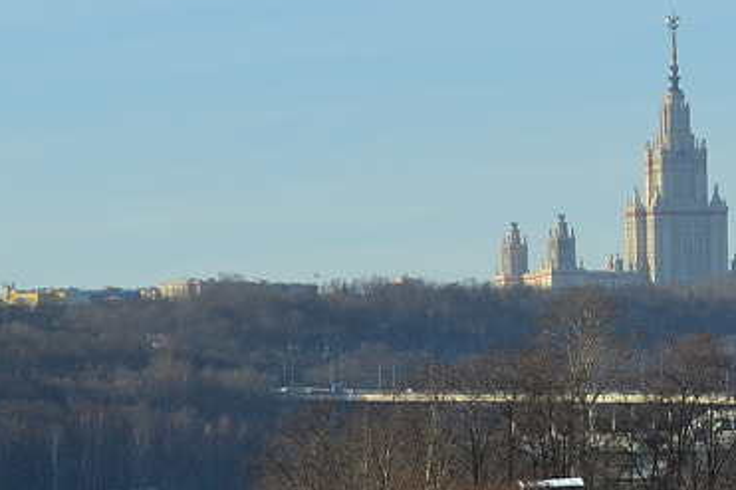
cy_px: 296
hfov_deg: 9.2
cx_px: 996
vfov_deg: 6.2
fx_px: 4496
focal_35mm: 220
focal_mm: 34
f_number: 7.1
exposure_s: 1/250
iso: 100
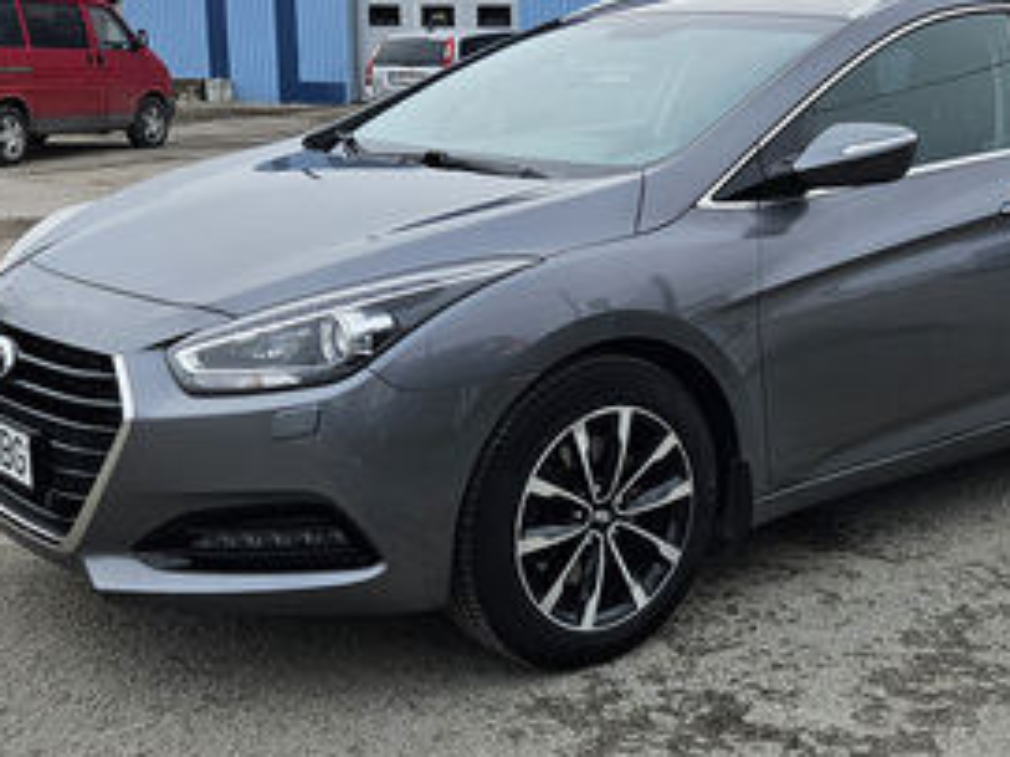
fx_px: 1487
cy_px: 332
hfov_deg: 37.2
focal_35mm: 51
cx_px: 645
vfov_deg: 28.5
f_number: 1.8
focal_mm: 5.4
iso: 40
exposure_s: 1/1304
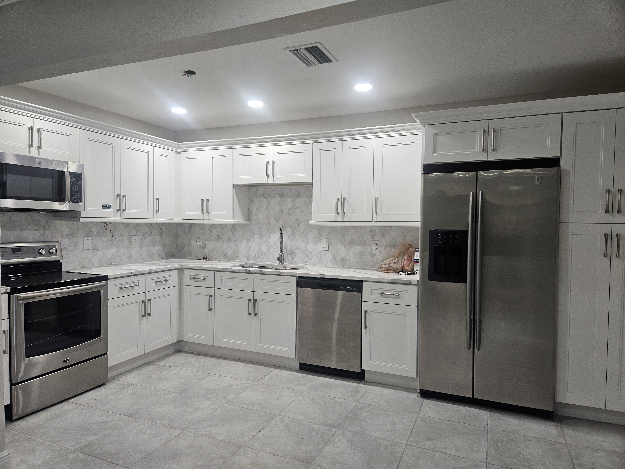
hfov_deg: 73.9
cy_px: 234
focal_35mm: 23
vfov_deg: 58.9
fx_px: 415
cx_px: 312
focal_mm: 5.4
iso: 100
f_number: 1.8
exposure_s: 1/120
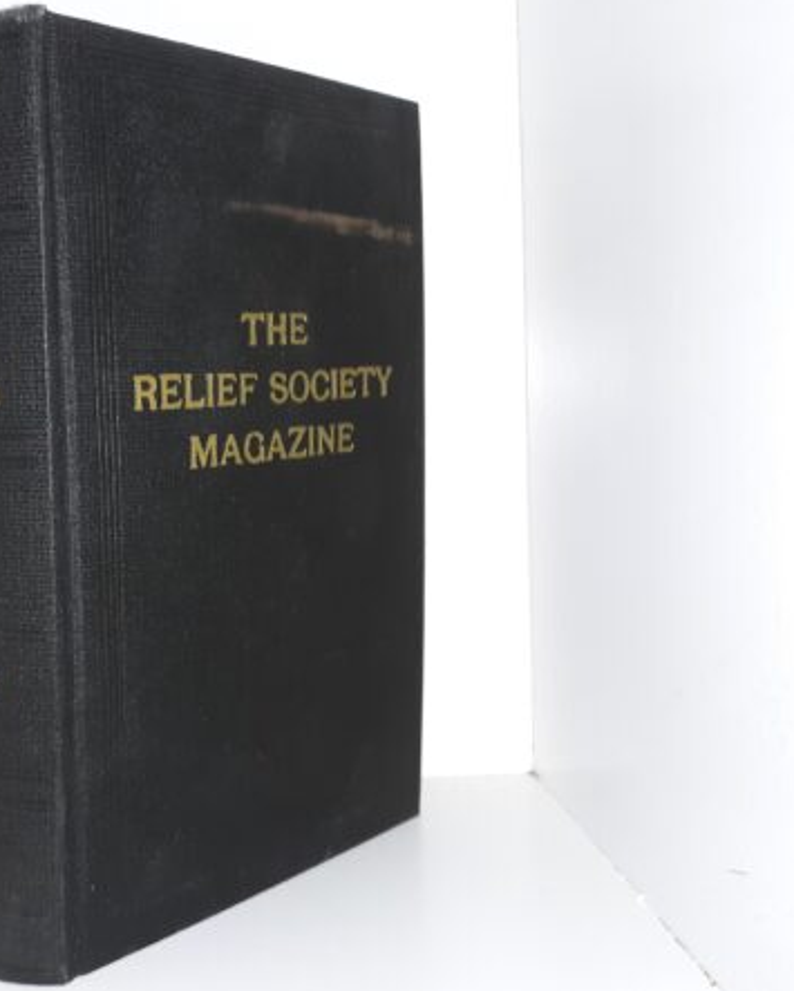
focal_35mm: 37
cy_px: 490
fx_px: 1086
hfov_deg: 39.0
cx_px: 190
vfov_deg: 49.1
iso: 50
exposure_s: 1/60
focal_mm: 3.7
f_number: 1.7
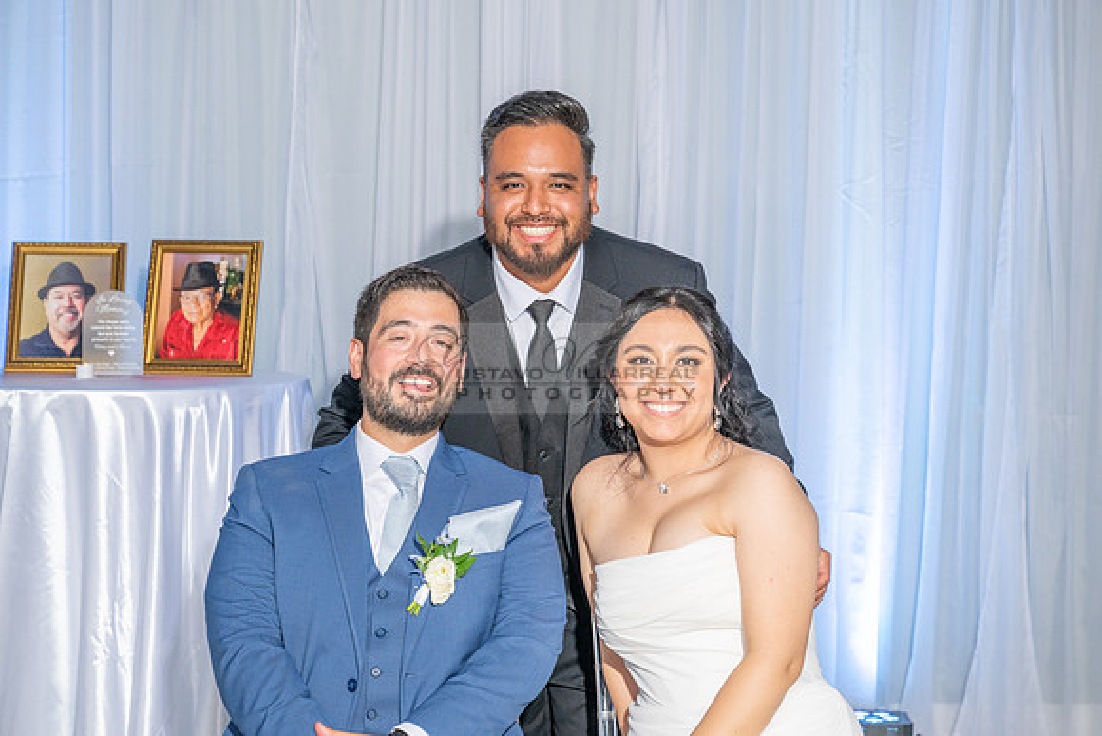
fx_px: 2143
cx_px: 551
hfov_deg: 28.8
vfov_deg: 19.5
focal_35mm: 70
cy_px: 368
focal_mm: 70
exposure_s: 1/160
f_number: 5.6
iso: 800
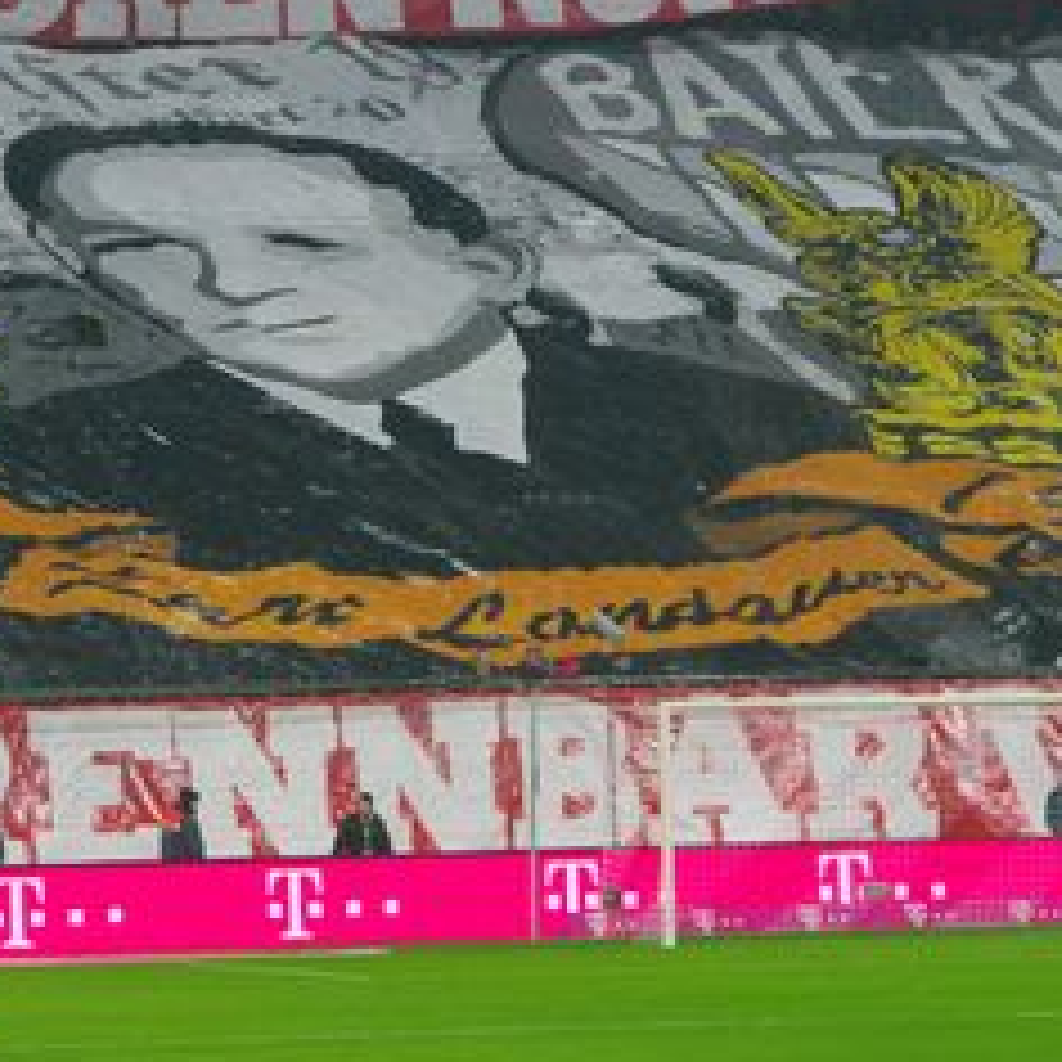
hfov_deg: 5.4
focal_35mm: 324
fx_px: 11247
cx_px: 356
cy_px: 304
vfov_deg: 5.4
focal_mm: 105
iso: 800
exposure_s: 1/90
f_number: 6.7
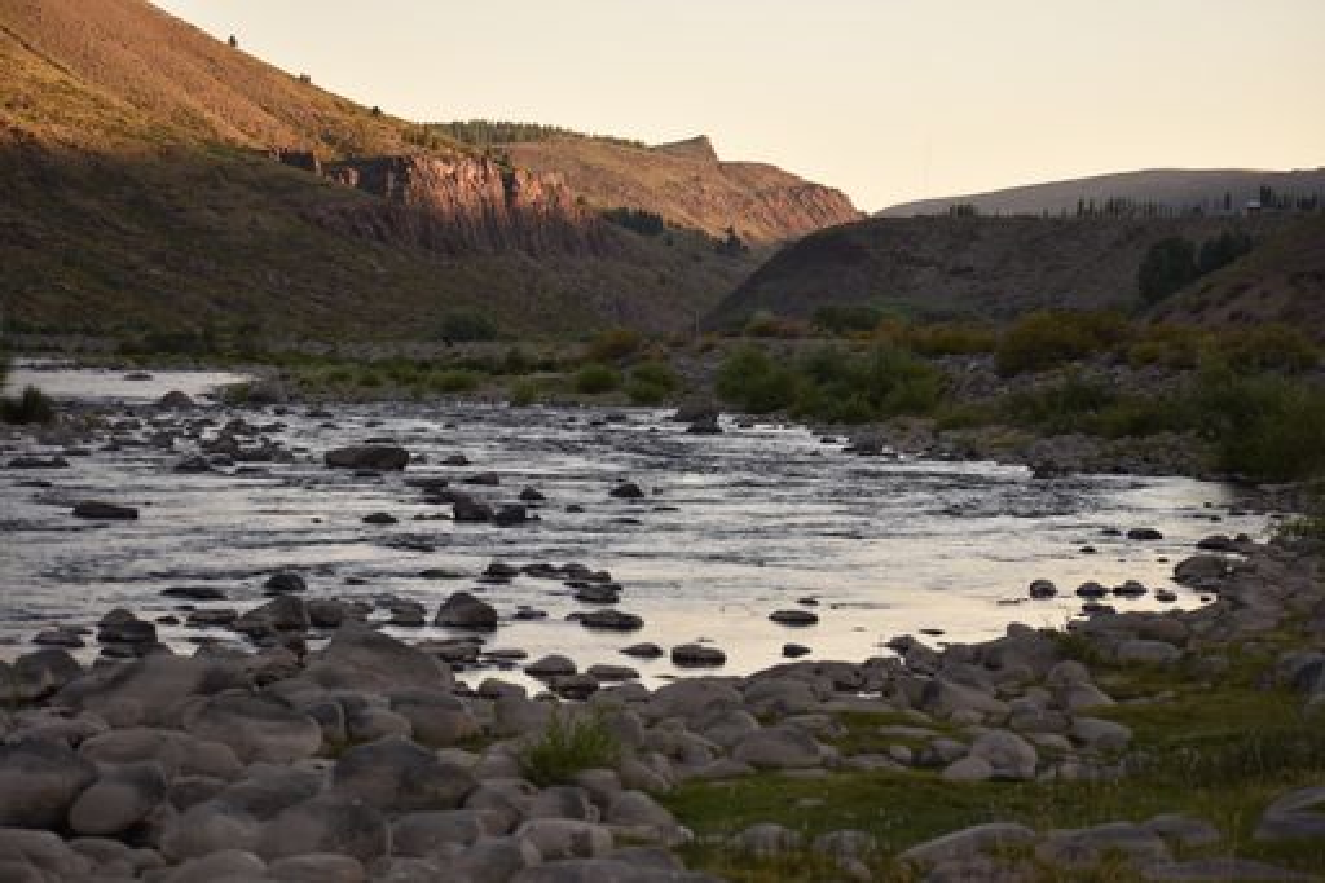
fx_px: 3863
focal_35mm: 105
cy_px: 442
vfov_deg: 13.0
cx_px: 662
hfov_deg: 19.5
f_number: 4.5
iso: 200
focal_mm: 70
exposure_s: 1/400
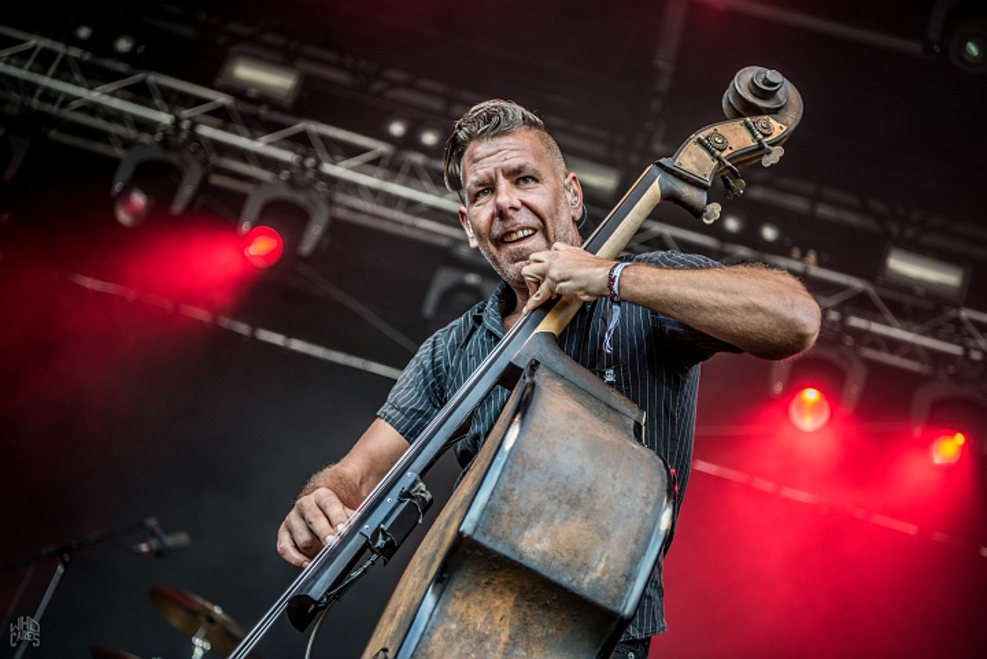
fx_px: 1536
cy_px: 330
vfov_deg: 24.2
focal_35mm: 56
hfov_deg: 35.6
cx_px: 494
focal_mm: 56
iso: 125
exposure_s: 1/100
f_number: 2.8
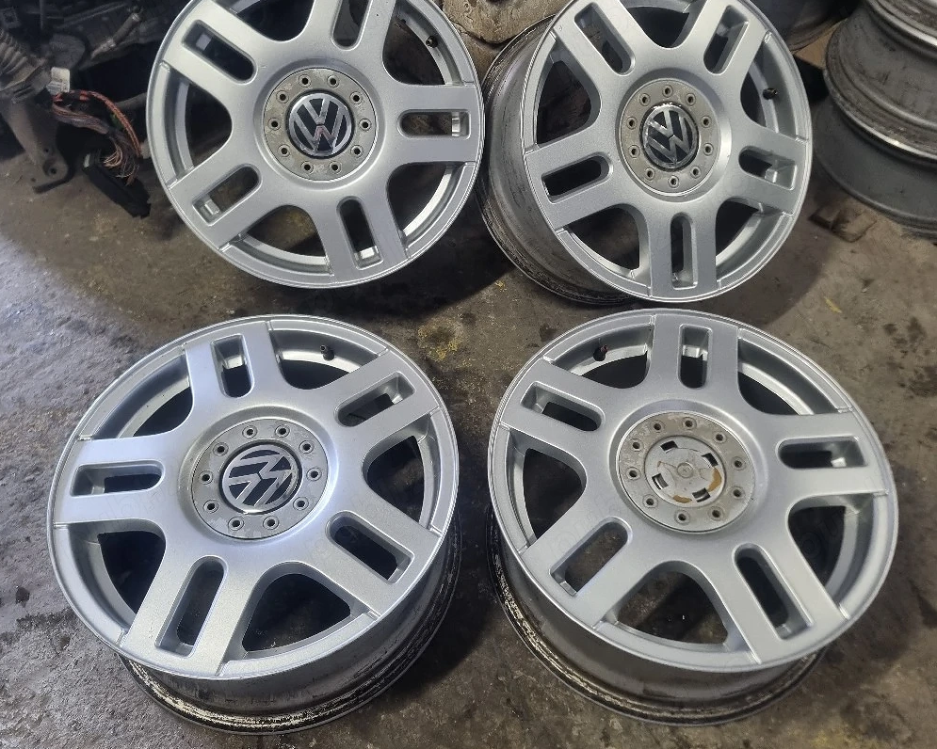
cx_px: 467
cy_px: 279
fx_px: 943
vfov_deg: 43.0
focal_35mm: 34
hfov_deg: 52.8
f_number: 1.8
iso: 320
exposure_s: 1/50
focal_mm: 5.4
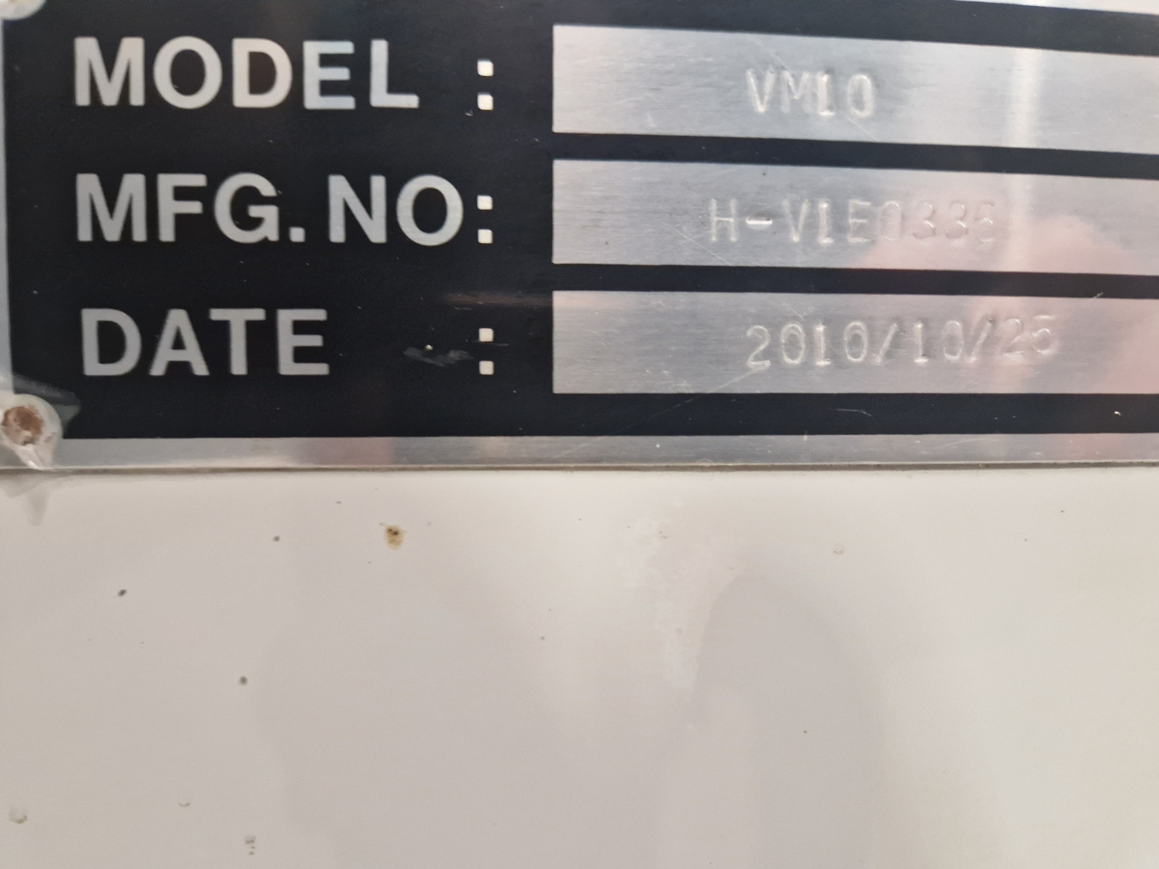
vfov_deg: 58.9
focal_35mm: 23
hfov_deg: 73.9
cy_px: 434
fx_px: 770
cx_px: 580
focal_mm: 5.4
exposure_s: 1/100
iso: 320
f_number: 1.8
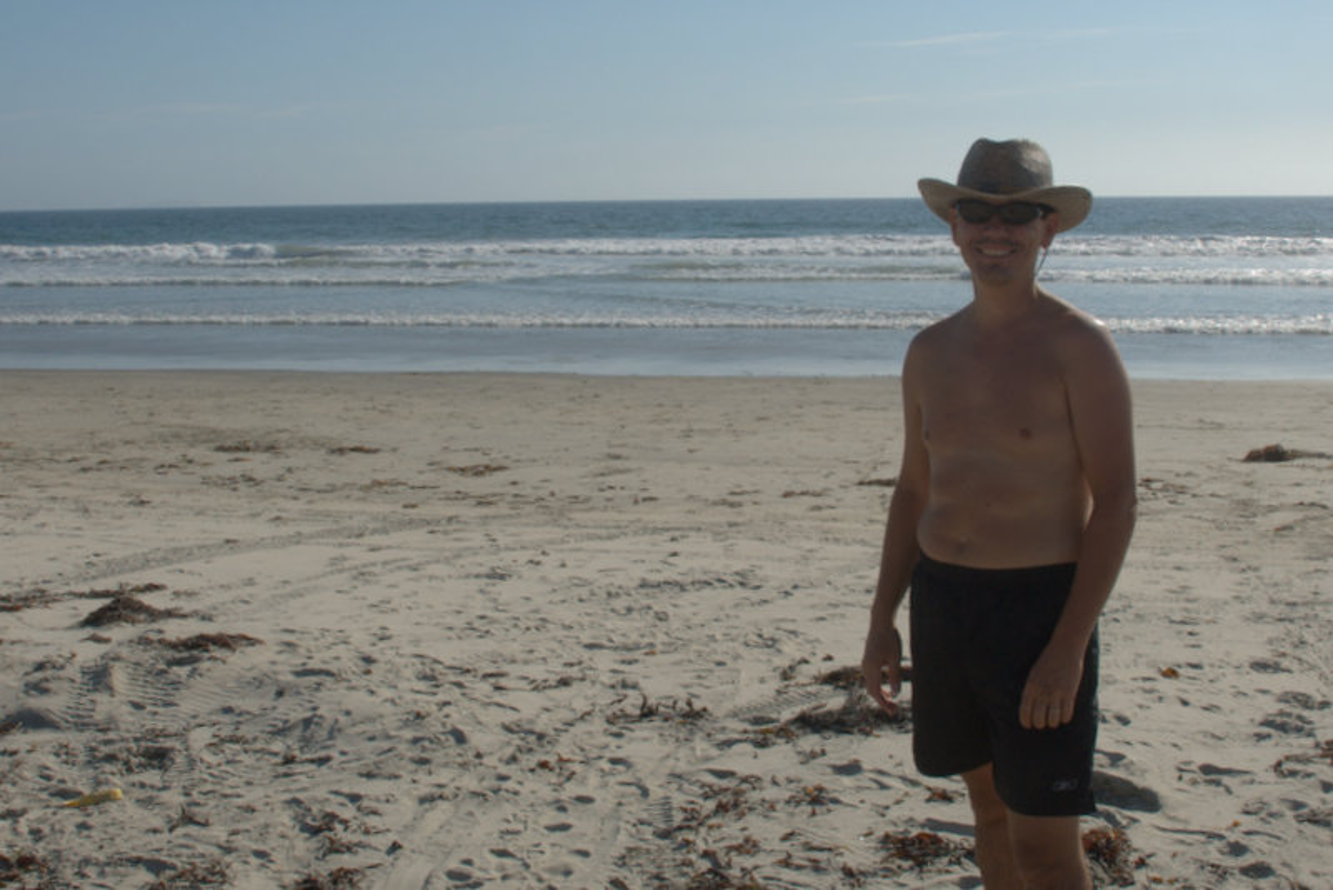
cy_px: 445
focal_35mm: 27
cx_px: 666
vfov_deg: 48.0
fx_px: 1000
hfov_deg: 67.4
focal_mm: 18
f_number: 10
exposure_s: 1/400
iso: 100
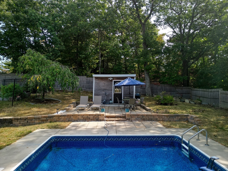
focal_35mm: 24
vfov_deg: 56.8
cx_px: 114
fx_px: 158
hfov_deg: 71.6
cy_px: 86
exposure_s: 1/120
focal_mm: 6.72
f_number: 1.7
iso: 100
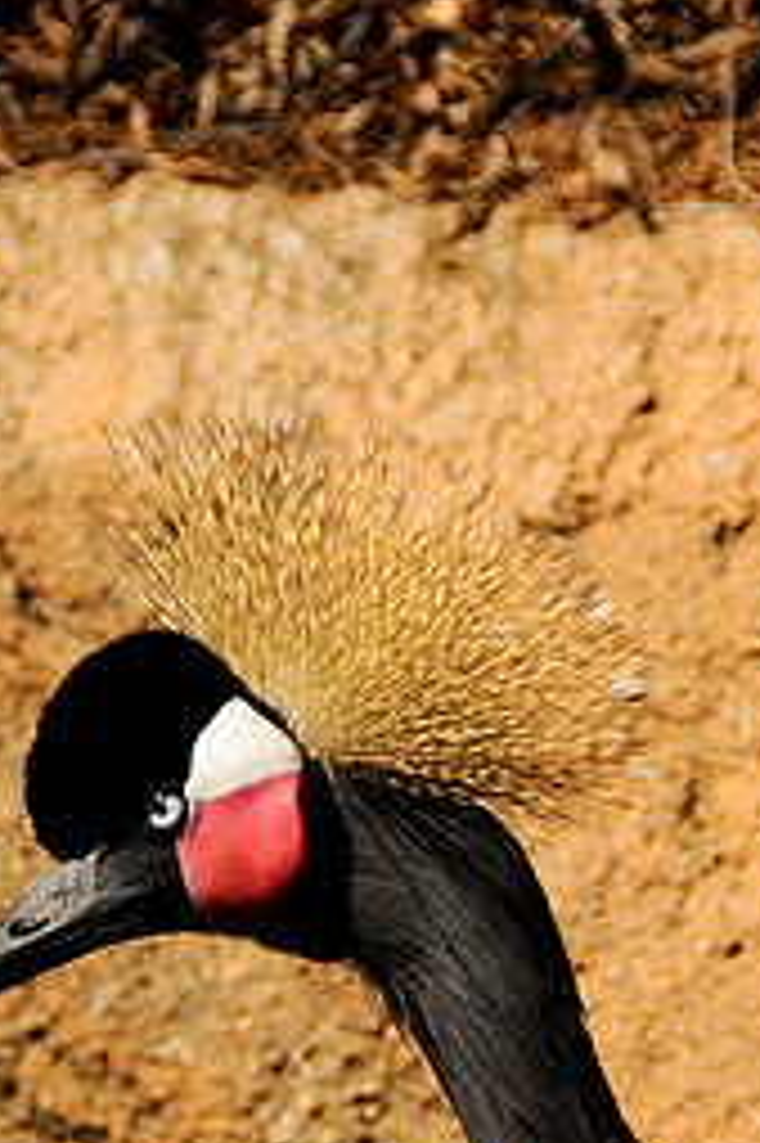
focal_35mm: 531
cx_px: 492
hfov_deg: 2.6
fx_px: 16837
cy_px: 747
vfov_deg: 3.9
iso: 200
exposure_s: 1/1250
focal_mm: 200
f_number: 6.3
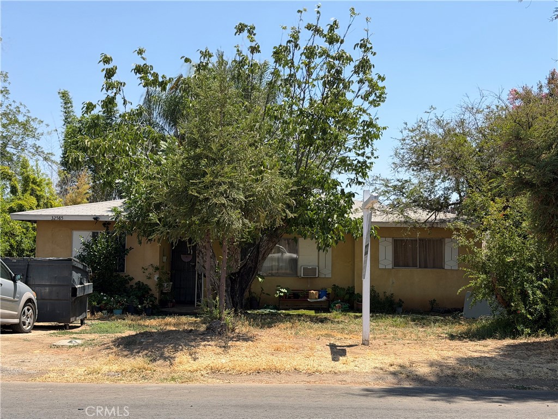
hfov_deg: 39.7
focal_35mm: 48
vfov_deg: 30.3
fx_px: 774
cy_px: 210
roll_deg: -0.5
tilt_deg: +3.2
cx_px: 279
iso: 64
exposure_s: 1/2865
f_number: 1.78
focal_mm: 6.76
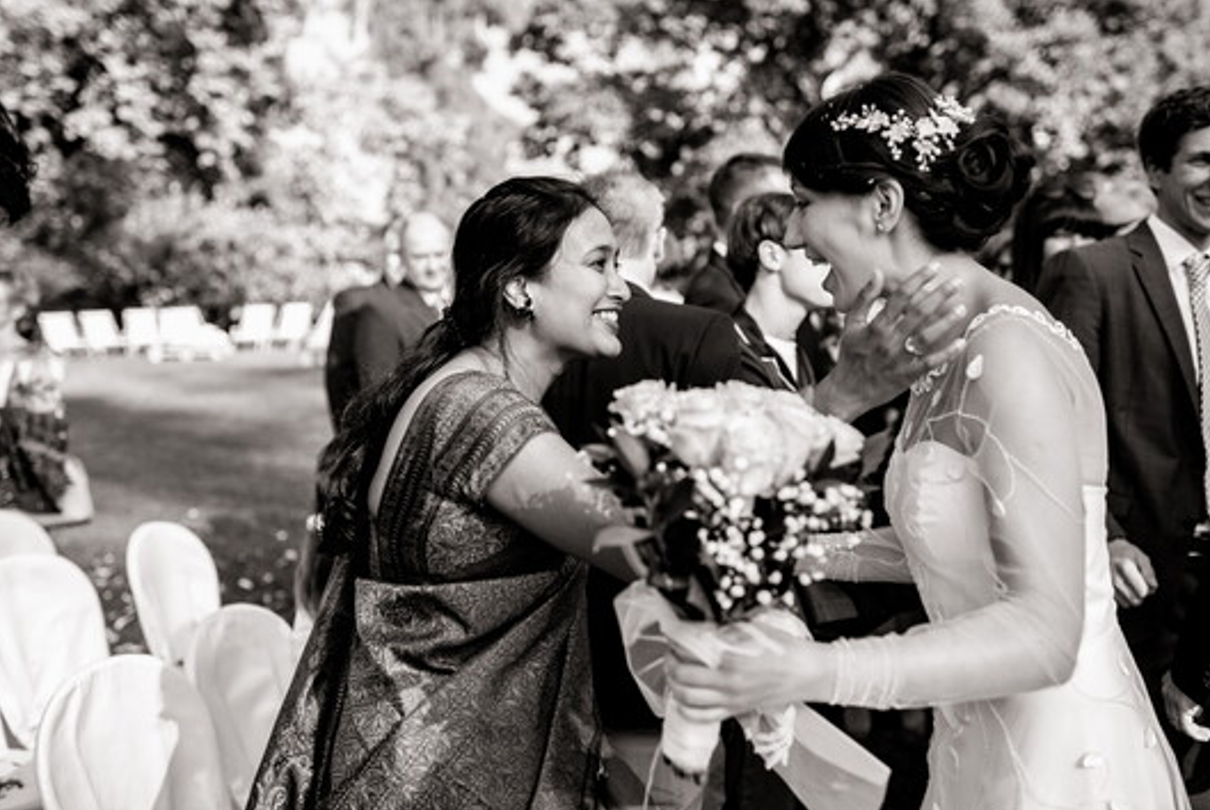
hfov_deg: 49.5
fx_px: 1312
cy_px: 394
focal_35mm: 39
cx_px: 615
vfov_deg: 34.3
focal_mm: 35
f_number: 2.5
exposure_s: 1/3200
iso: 200
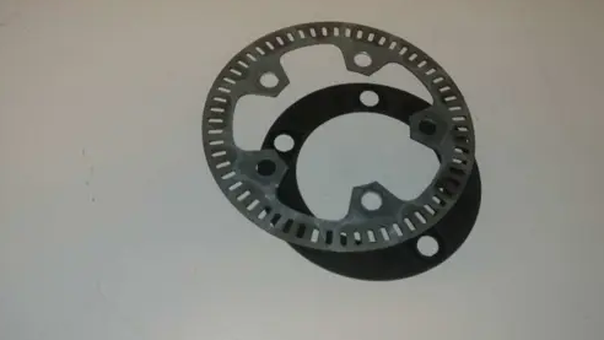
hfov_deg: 51.6
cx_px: 296
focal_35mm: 39
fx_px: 625
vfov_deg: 30.4
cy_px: 169
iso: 200
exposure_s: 1/60
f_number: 3.8
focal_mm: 12.7
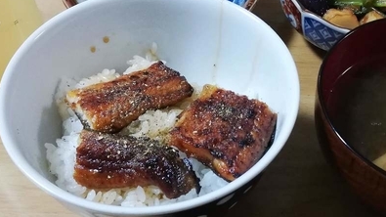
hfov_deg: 39.1
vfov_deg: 22.6
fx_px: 542
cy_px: 127
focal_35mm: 53
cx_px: 220
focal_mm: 3.81
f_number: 2.2
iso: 400
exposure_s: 1/33.3
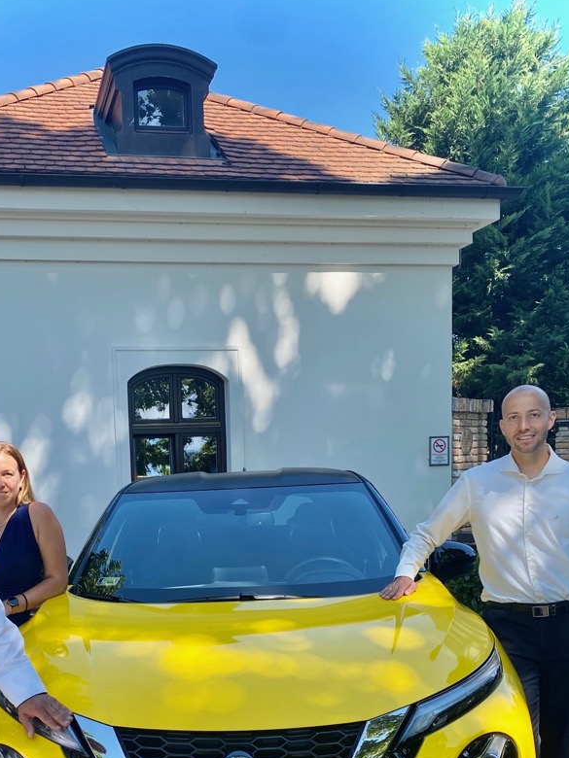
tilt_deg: -5.5
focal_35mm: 40
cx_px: 193
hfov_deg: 35.6
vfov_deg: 45.3
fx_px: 877
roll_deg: +3.0
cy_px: 561
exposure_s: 1/799
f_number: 1.8
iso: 32
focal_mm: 4.25
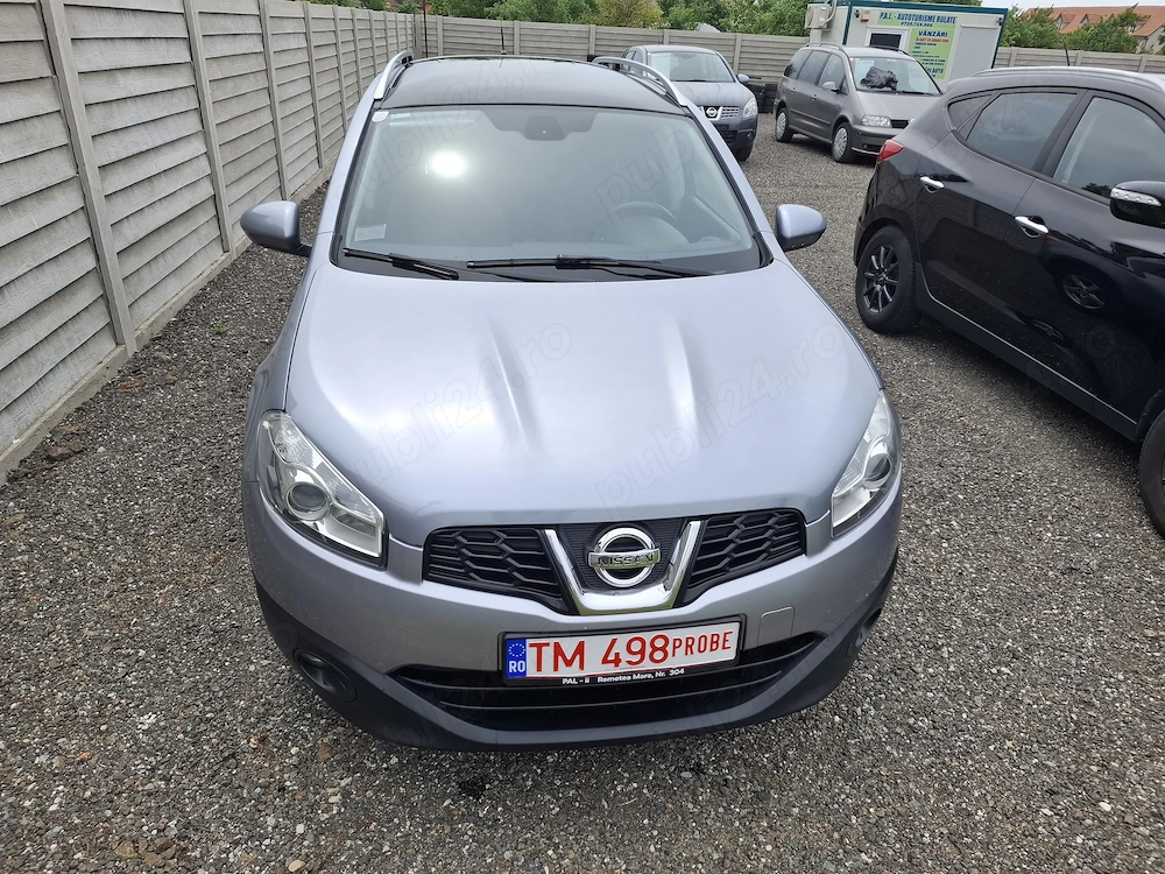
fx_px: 774
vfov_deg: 58.9
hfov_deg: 73.9
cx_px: 582
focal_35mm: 23
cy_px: 437
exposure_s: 1/931
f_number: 1.8
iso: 50
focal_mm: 5.54
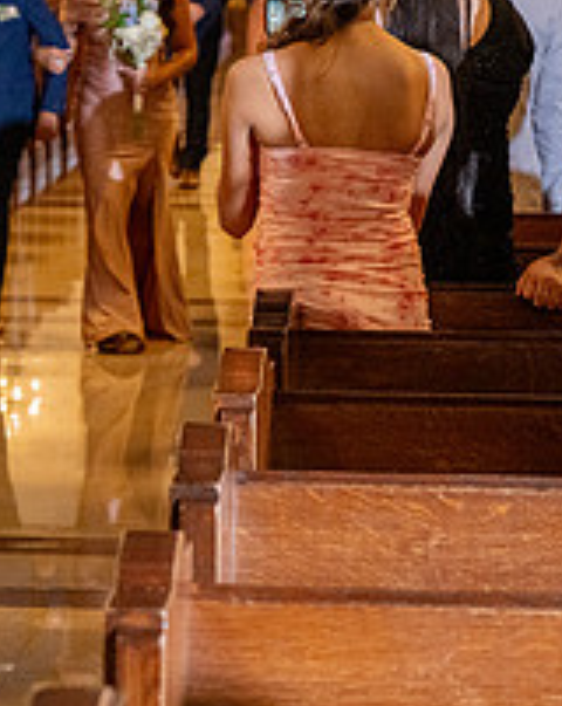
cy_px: 307
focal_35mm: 190
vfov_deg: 10.2
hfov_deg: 7.9
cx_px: -414
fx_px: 3962
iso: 2000
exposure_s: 1/200
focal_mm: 70
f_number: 4.5
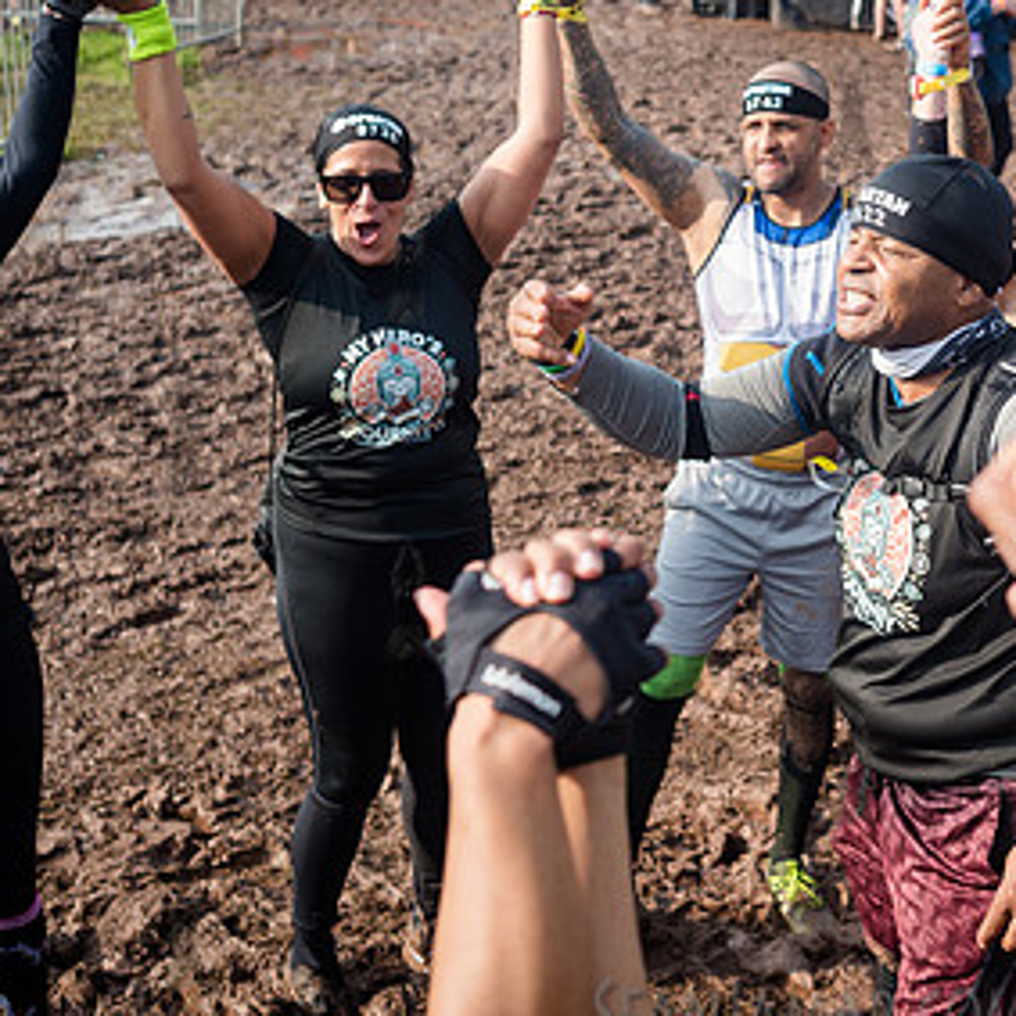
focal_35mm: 63
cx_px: 886
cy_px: 380
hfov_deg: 26.5
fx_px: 2092
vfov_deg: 27.2
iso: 250
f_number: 4.5
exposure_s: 1/640
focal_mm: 35
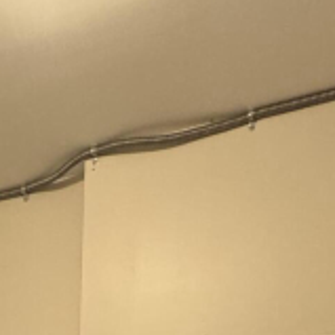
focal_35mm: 52
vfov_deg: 21.1
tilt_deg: -6.7
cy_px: 612
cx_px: 19
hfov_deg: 30.9
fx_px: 569
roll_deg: -1.5
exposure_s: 1/60
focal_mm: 2.22
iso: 400
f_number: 2.2
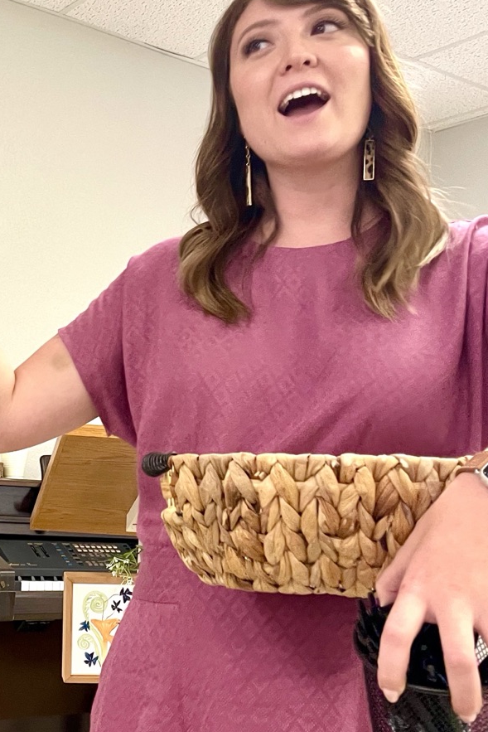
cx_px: 23
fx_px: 996
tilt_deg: +6.4
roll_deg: -2.9
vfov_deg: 40.3
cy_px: 363
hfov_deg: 26.4
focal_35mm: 49
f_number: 1.6
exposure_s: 1/60
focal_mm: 4.2
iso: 160
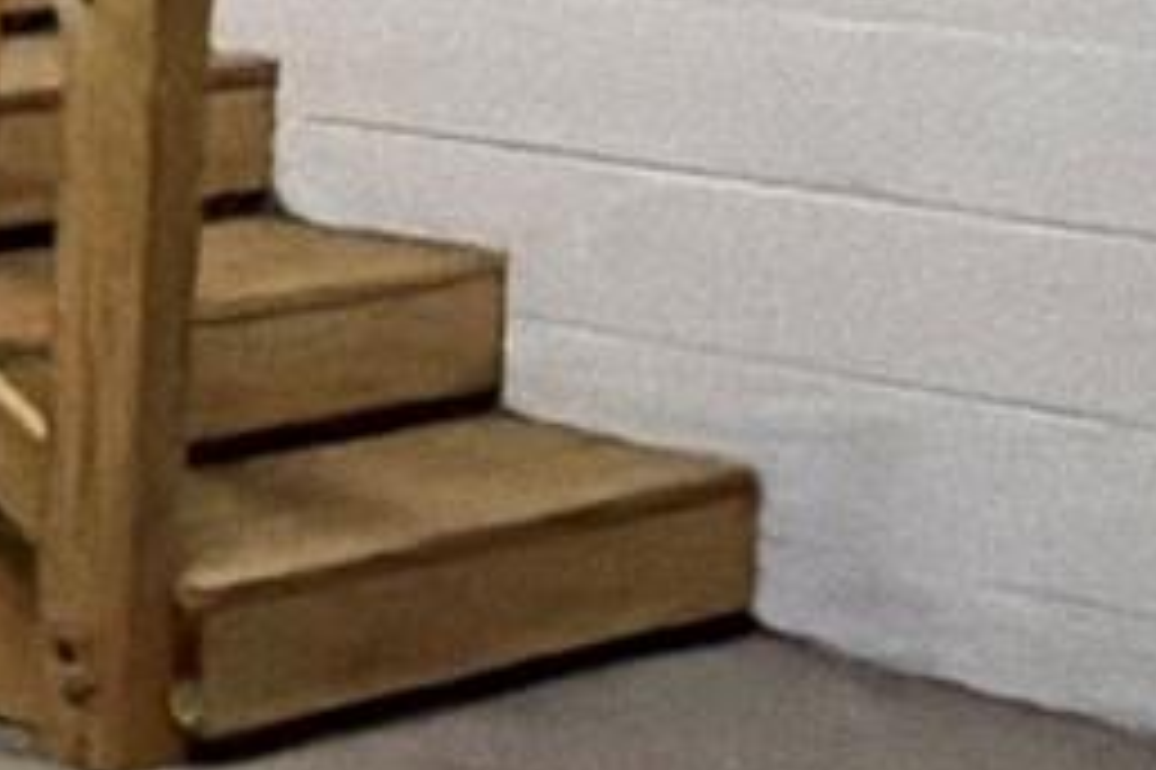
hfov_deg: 10.1
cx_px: -2676
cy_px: -185
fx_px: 3722
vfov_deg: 11.5
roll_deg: +0.8
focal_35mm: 116
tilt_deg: -5.1
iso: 1000
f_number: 2.2
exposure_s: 1/60
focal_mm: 2.22
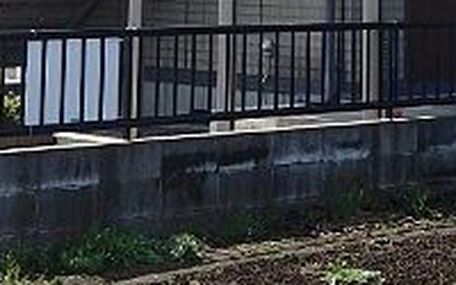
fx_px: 1640
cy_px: -258
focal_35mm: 132
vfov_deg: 9.4
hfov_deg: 15.7
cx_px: 376
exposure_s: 1/320
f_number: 5.1
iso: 125
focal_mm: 6.9
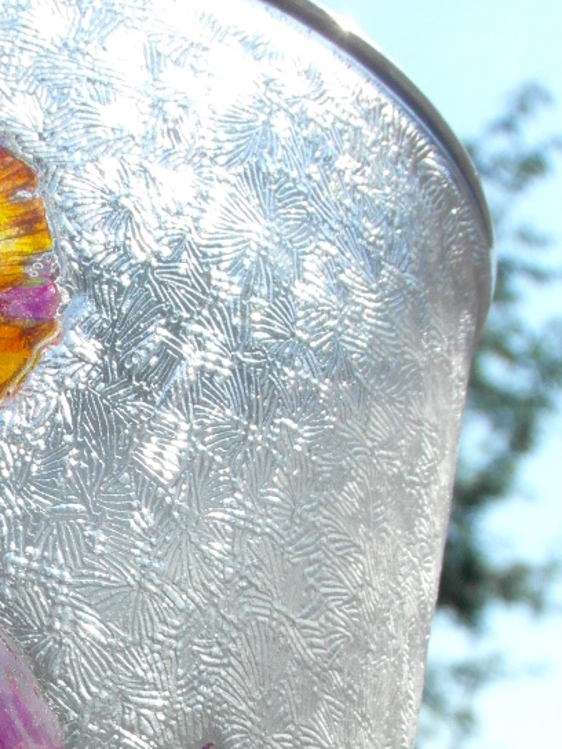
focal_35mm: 117
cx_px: -48
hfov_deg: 12.5
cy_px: 697
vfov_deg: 16.6
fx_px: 2533
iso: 80
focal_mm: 8.7
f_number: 6
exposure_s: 1/350
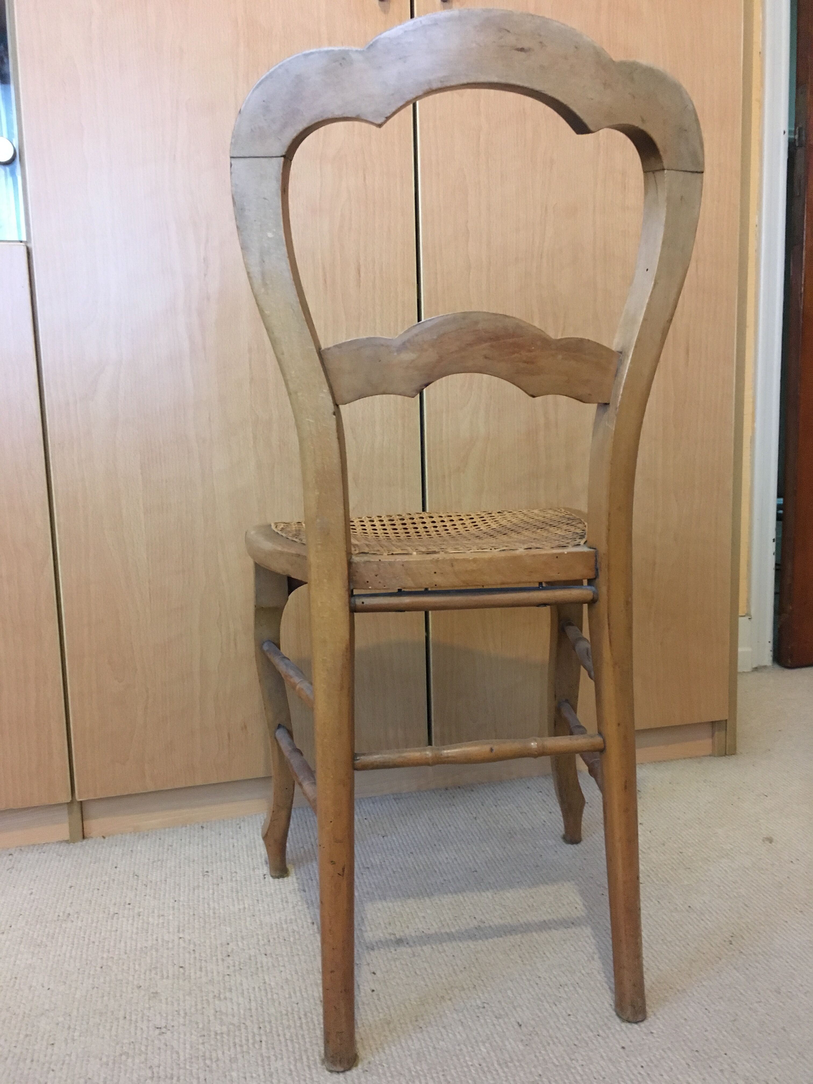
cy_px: 542
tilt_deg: -8.7
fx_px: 908
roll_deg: +1.5
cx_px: 406
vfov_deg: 61.7
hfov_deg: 48.2
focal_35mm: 29
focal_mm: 4.15
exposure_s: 1/17
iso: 400
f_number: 2.2
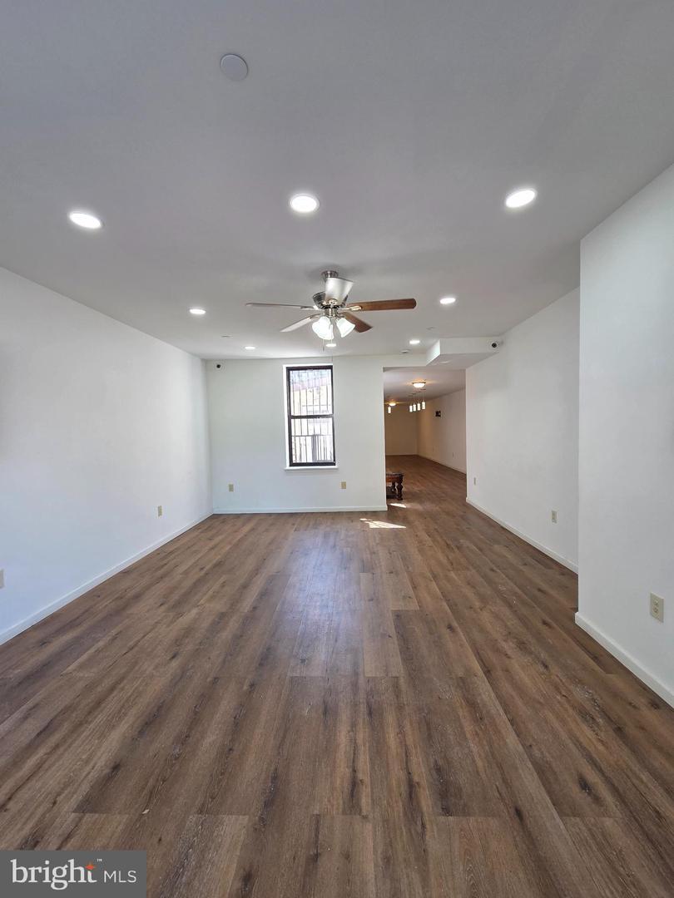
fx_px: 337
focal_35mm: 13
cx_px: 337
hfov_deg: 89.9
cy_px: 449
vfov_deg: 106.2
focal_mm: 2.2
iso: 100
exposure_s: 1/120
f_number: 2.2
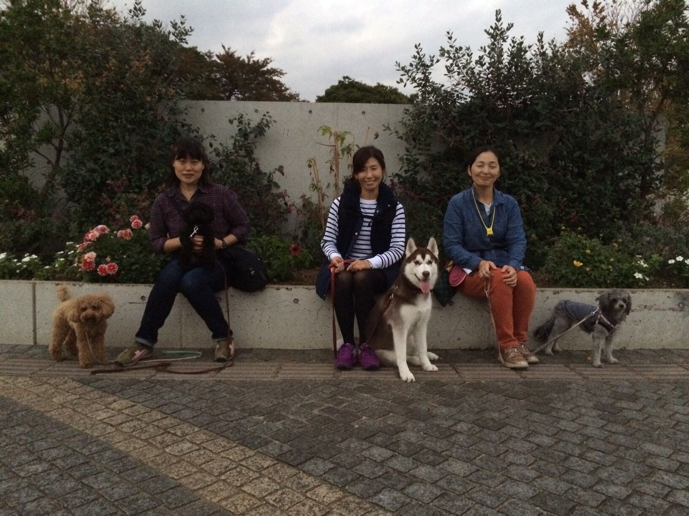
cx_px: 344
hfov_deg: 61.7
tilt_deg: -3.6
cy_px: 258
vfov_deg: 48.2
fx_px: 577
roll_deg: -1.2
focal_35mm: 29
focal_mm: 4.15
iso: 400
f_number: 2.2
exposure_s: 1/15
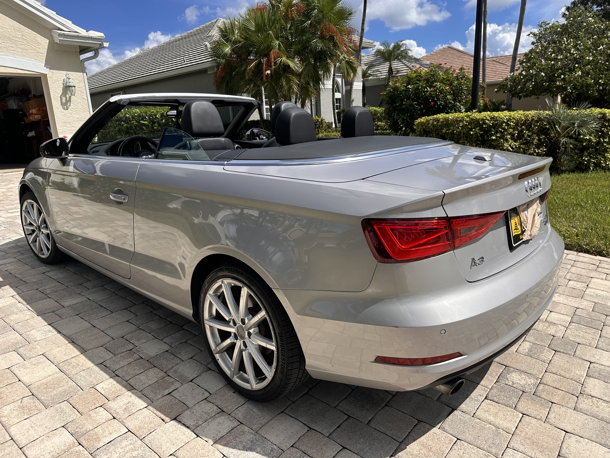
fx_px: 423
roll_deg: +2.8
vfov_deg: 56.8
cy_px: 229
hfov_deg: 71.6
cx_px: 305
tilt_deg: -14.2
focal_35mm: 24
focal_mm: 6.86
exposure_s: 1/6211
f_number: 1.78
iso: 80
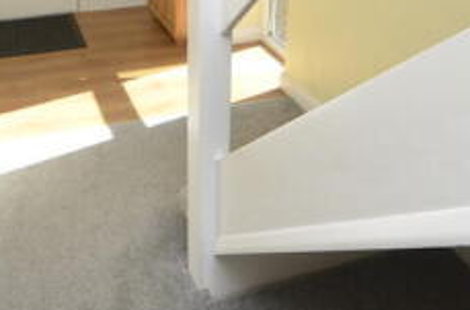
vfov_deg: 27.6
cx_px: 144
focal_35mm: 43
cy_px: -51
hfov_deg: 44.7
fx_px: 559
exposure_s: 1/200
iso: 250
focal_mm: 10
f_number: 7.1
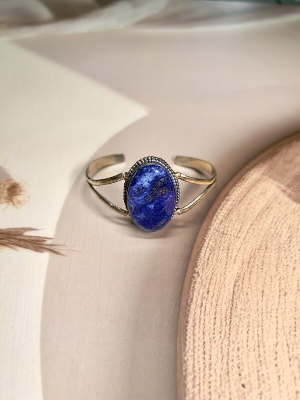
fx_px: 300
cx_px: 150
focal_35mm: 26
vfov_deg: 67.3
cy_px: 200
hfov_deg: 53.1
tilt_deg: -46.6
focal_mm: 5.7
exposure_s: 1/111
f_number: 1.5
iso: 32
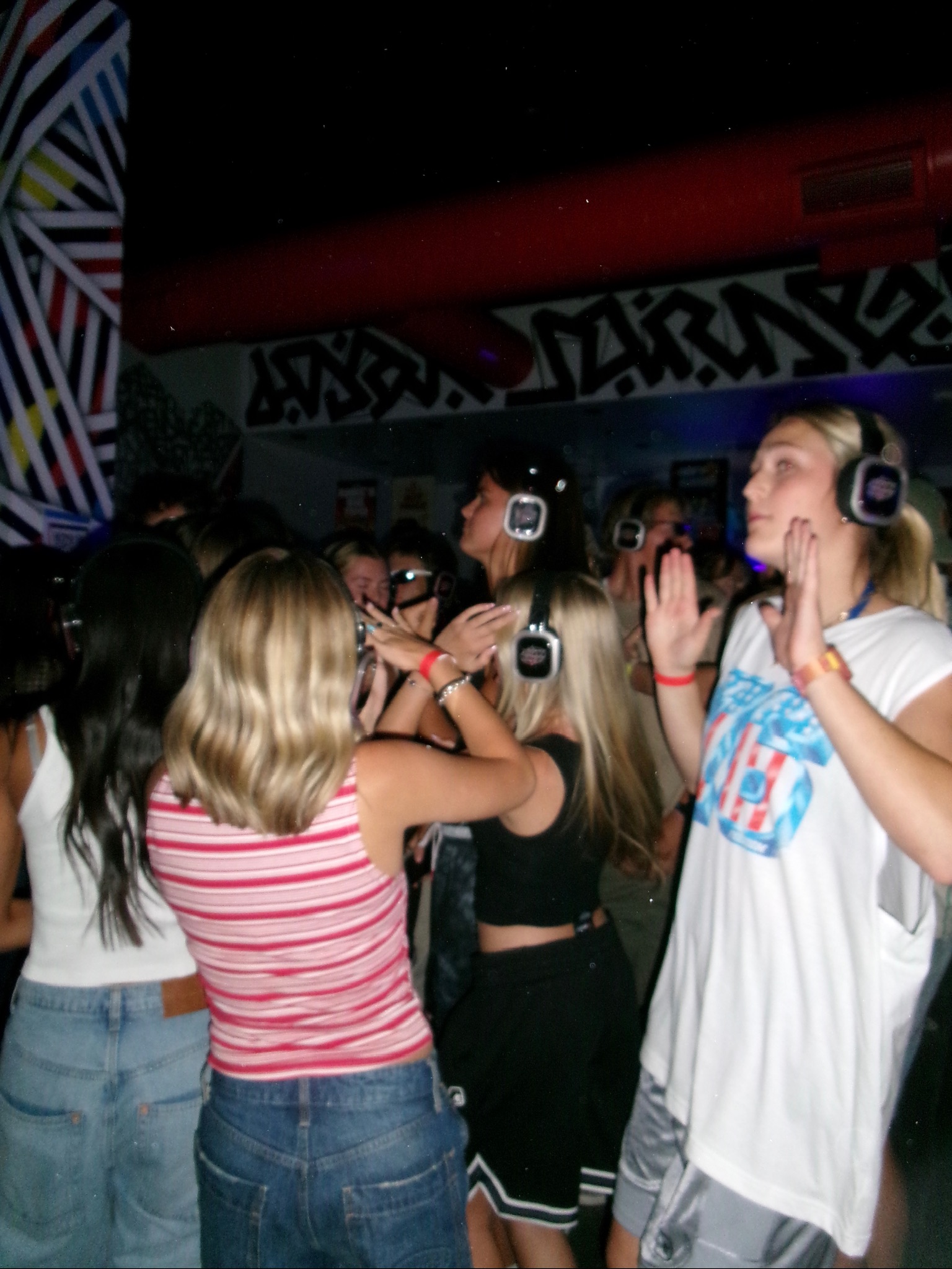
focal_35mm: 28
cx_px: 476
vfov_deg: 63.4
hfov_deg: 49.7
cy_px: 634
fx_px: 1027
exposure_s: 1/50
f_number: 3.9
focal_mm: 5.1
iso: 500
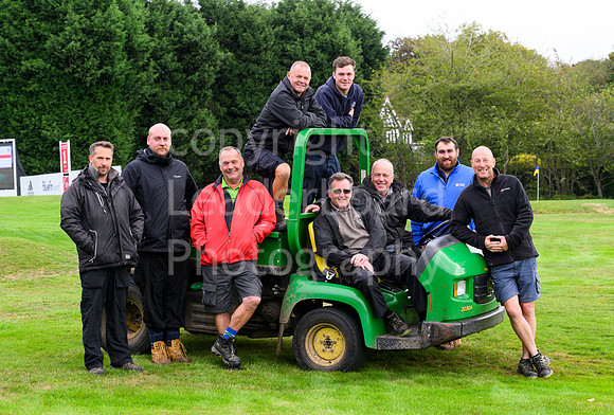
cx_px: 304
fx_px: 1550
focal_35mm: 90
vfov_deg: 15.2
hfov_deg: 22.4
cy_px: 226
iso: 800
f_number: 7.1
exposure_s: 1/400
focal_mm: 81
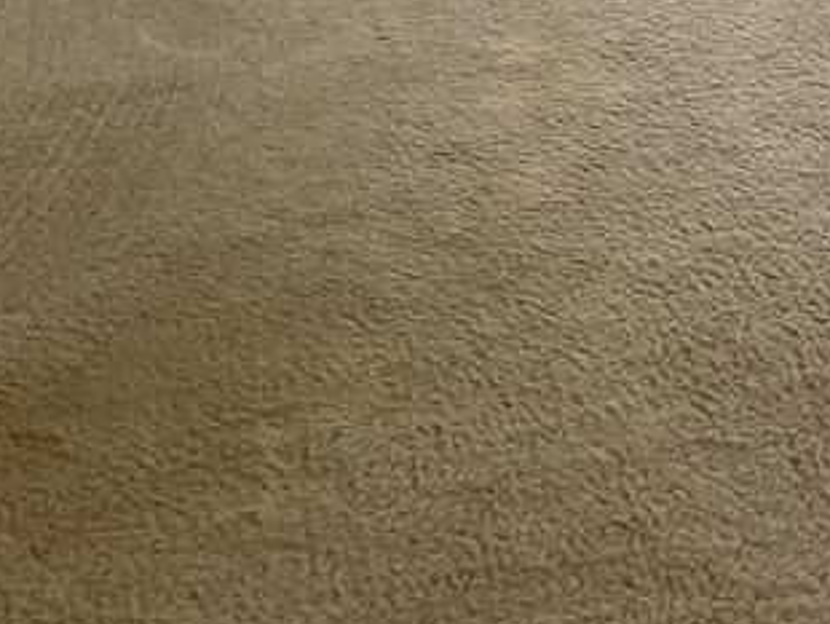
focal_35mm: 116
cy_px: -485
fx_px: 2784
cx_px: 1269
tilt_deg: -14.1
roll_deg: +1.2
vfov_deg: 11.8
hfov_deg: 15.5
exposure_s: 1/120
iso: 100
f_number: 1.6
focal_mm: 5.1
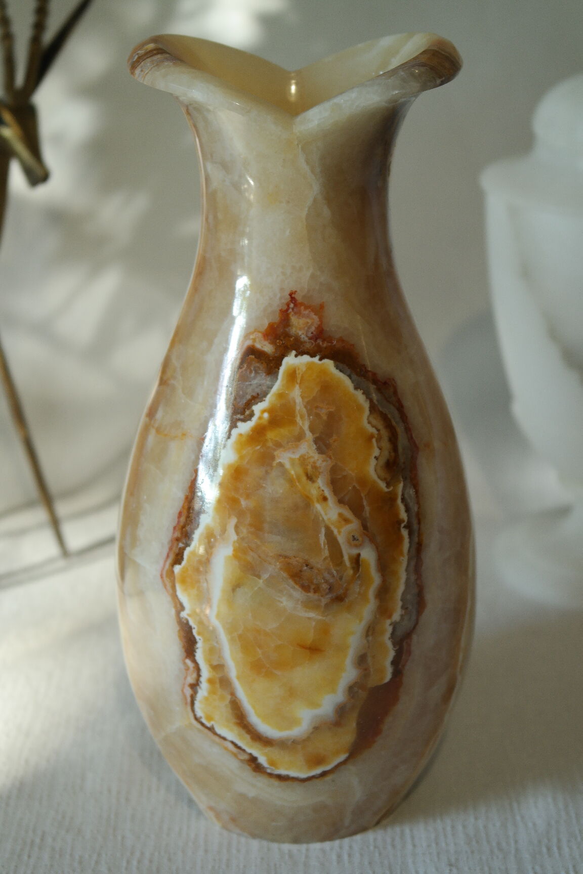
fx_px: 1676
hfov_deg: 19.7
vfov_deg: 29.2
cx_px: 292
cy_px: 437
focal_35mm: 69
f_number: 5.6
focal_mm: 45
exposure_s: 1/30
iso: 400
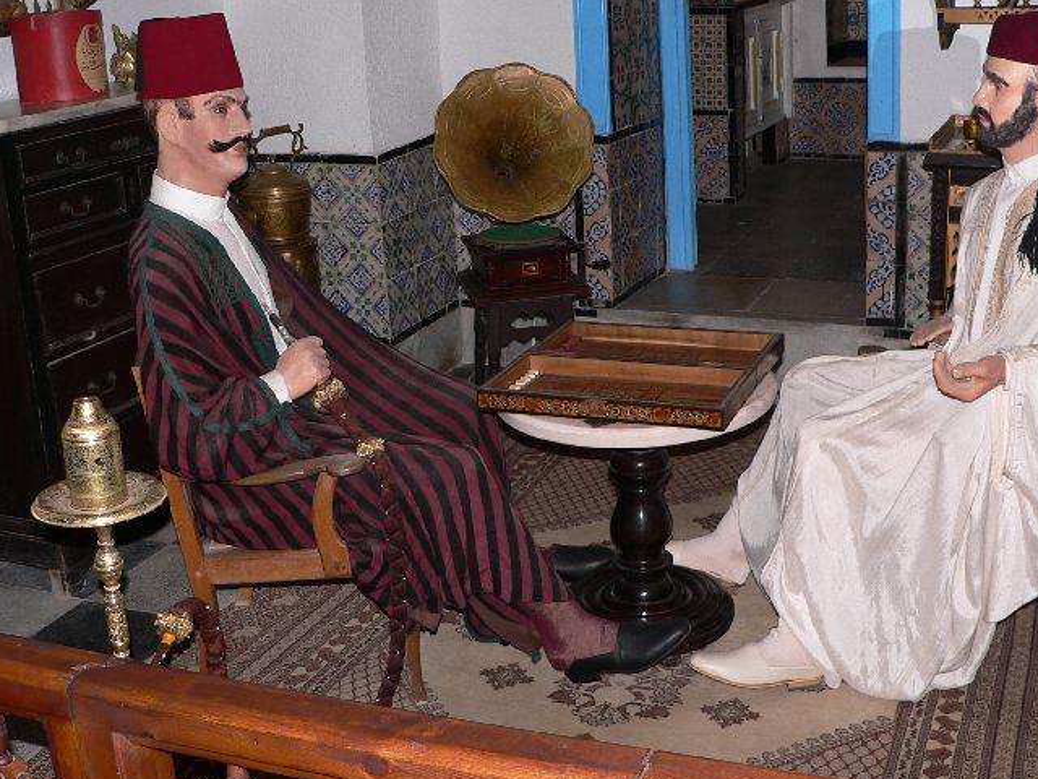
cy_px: 302
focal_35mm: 45
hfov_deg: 42.0
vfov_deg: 32.1
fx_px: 1349
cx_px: 584
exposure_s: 1/60
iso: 80
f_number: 2.8
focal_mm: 6
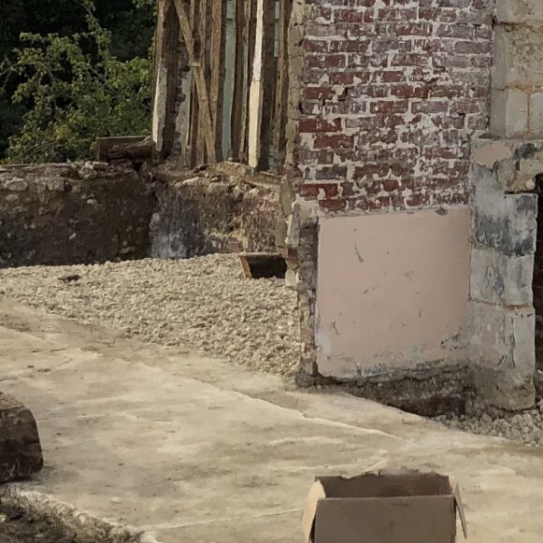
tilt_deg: +3.8
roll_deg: -0.4
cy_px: -223
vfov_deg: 15.0
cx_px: 583
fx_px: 1934
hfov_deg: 15.6
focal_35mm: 109
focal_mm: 4
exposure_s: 1/1600
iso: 20
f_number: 1.8
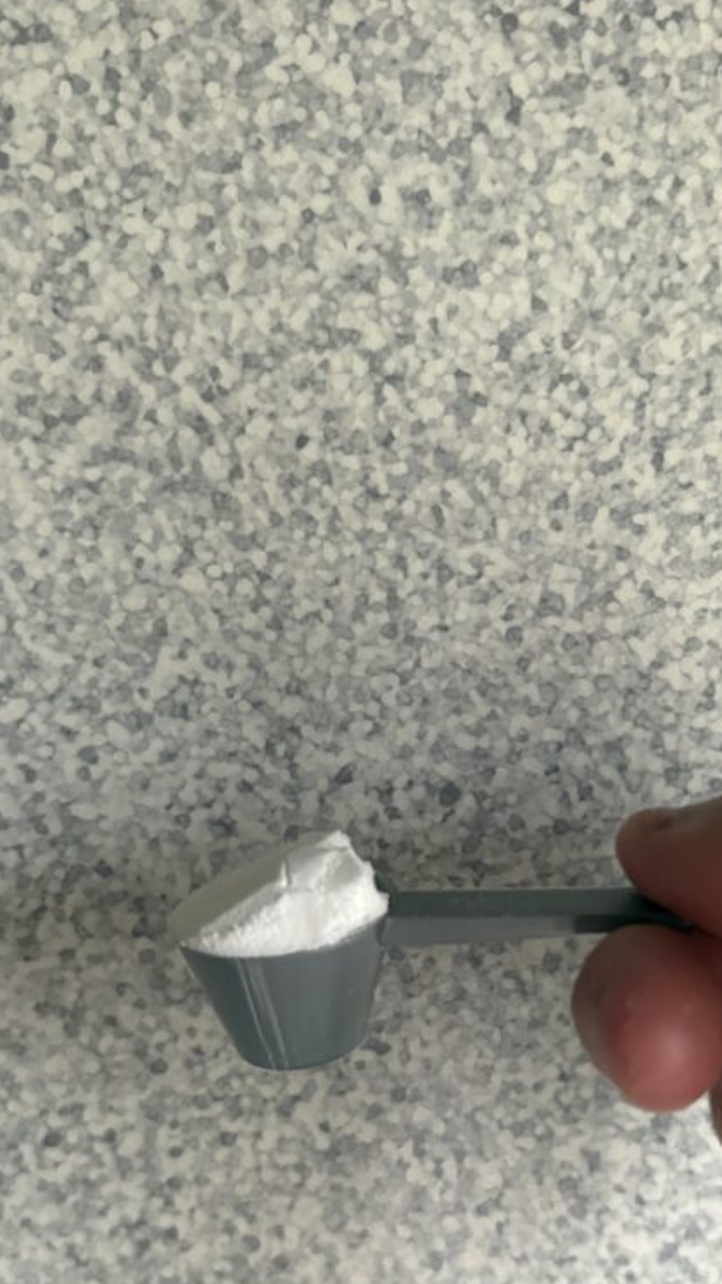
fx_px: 1329
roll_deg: +2.4
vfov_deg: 51.1
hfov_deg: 30.3
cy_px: 802
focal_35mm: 39
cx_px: 432
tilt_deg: -8.9
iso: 320
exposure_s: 1/60
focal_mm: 5.96
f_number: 1.6
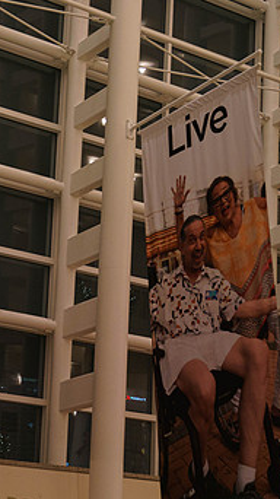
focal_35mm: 80
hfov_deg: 14.6
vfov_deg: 26.5
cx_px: -47
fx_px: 1057
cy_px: 271
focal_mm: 45
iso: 3200
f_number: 3.2
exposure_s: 1/200
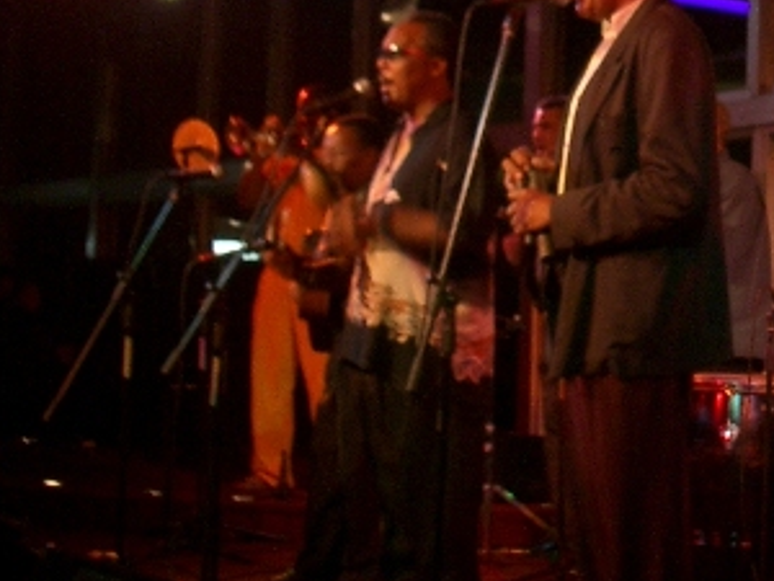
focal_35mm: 84
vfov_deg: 17.5
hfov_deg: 22.4
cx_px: 764
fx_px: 1878
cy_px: 185
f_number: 2.8
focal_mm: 6.8
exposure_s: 1/8
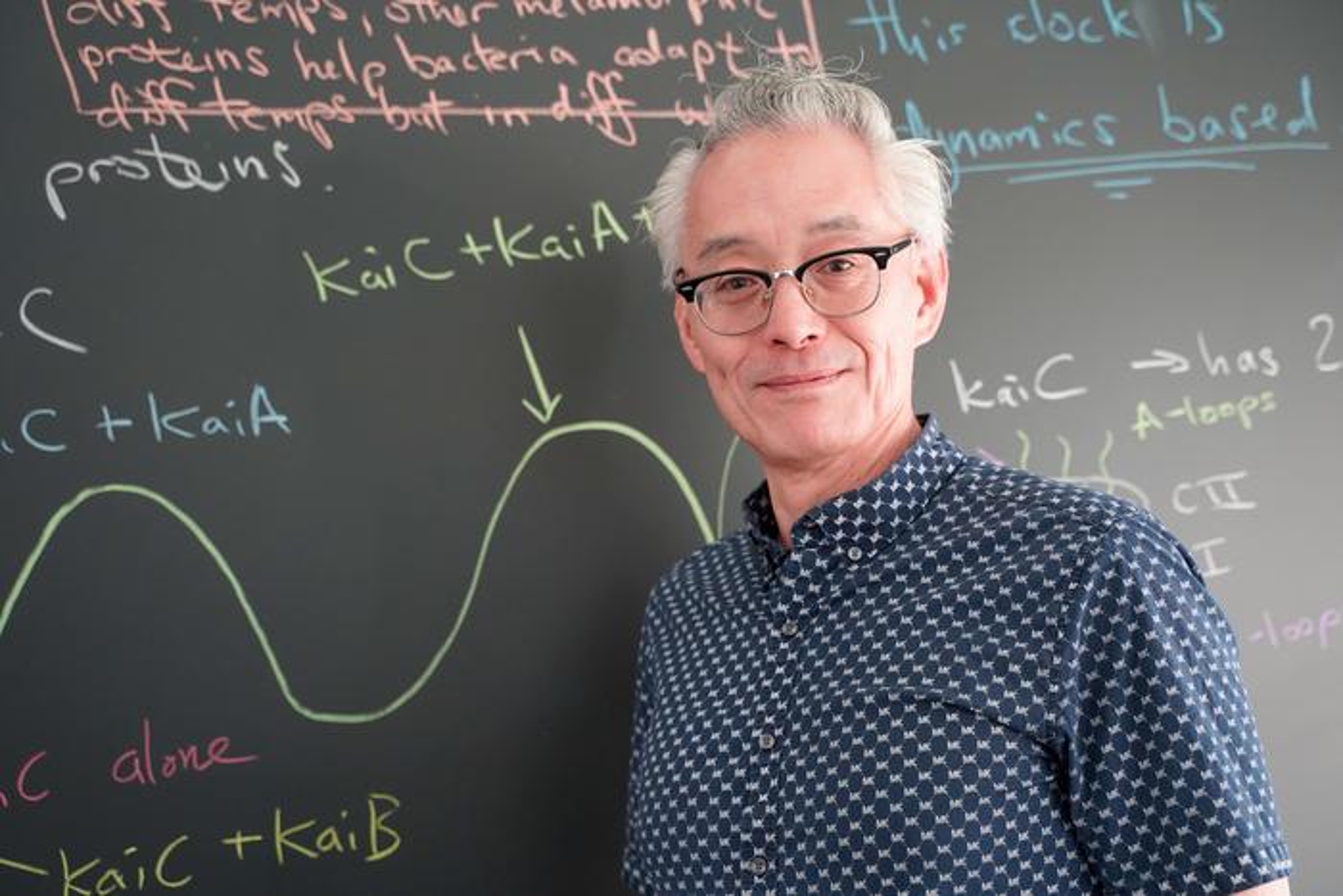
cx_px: 672
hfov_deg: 34.5
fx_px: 2164
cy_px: 448
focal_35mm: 58
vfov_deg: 23.4
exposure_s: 1/160
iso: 3200
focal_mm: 58
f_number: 4
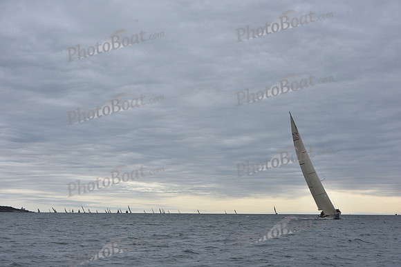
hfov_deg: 28.8
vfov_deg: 19.5
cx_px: 200
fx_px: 780
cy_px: 134
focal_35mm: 70
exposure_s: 1/1000
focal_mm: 70
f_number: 10
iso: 400
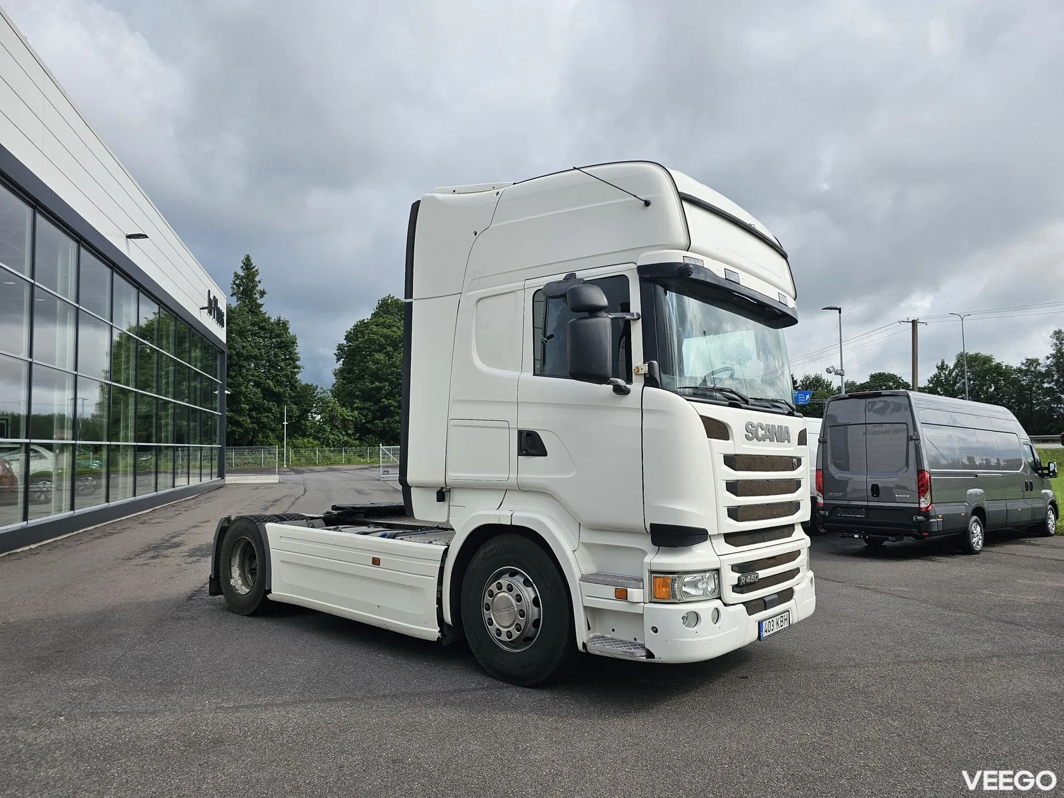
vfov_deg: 58.9
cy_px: 399
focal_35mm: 23
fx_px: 707
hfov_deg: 73.9
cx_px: 532
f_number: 1.7
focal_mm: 6.3
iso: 20
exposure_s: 1/1228
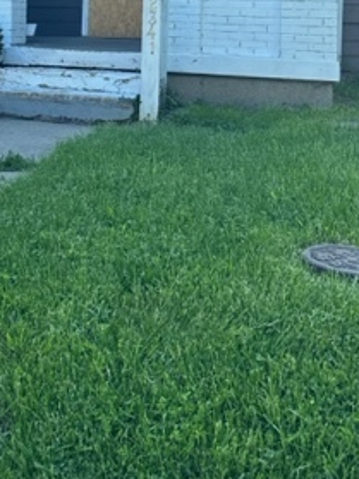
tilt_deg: -0.7
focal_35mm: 55
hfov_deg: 26.1
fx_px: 761
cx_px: 76
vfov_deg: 31.8
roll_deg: -3.8
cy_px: -17
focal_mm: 6.86
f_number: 1.78
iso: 80
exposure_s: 1/903
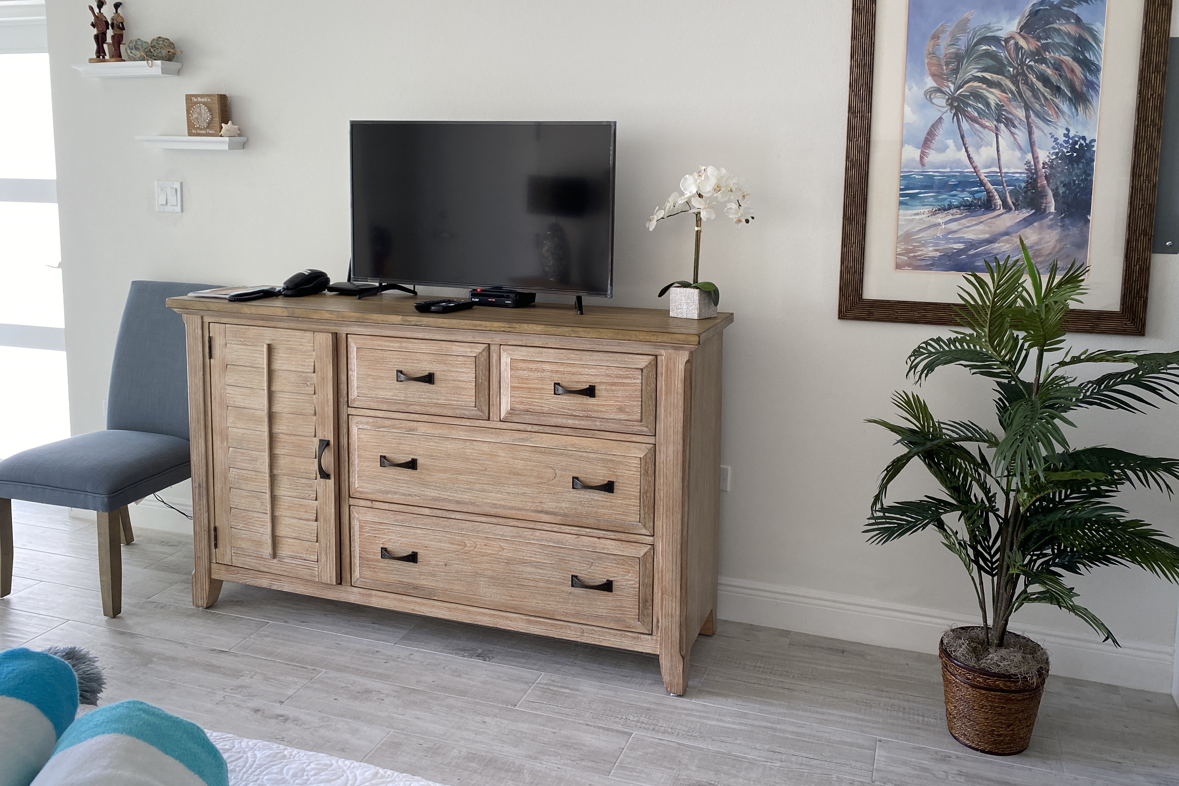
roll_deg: +0.3
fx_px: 950
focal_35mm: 29
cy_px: 312
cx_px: 617
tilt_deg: -7.1
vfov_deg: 44.7
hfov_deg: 63.6
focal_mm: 4.25
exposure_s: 1/121
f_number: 1.8
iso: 64
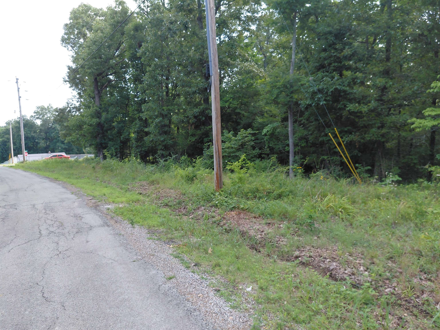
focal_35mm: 25
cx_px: 220
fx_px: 318
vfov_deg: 54.9
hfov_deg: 69.4
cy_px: 165
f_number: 1.8
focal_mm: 4.69
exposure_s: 1/328
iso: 50
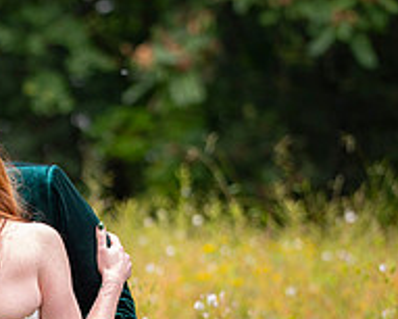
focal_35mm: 294
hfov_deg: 6.5
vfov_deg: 5.3
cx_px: -94
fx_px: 3465
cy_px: 346
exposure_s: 1/125
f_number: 2.8
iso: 50
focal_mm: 102
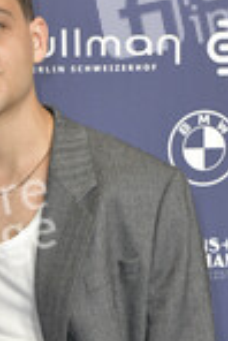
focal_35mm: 151
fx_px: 1431
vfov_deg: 13.4
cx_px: 5
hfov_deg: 9.1
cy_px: 350
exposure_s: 1/200
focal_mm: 56
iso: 2000
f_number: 6.3
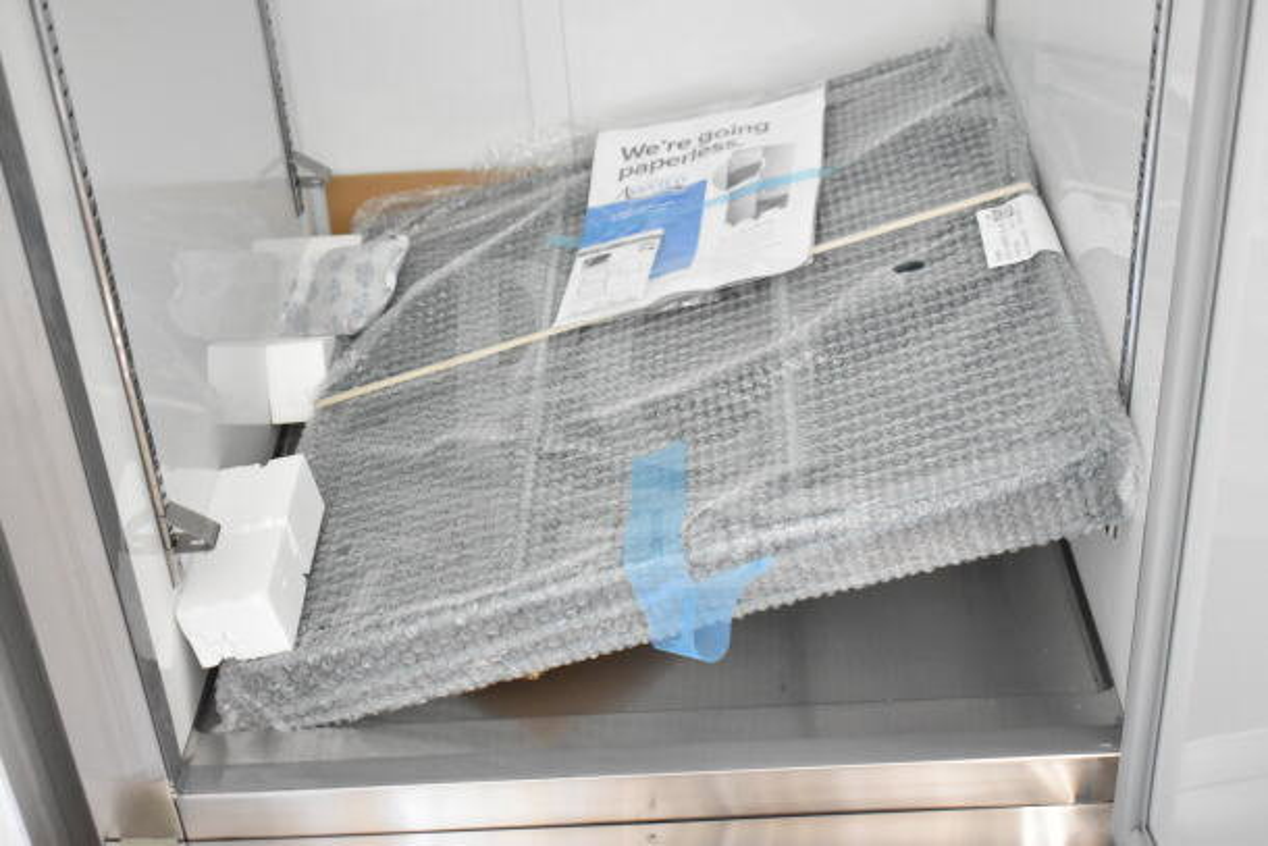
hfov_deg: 38.9
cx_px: 634
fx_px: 1797
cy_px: 423
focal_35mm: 51
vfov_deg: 26.5
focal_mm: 34
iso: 4500
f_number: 4.5
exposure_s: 1/50
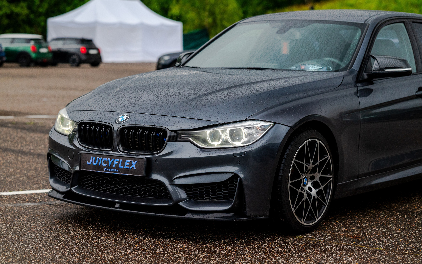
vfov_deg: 15.0
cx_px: 211
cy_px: 123
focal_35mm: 87
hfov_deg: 23.8
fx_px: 1001
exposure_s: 1/250
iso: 800
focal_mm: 85
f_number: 3.2
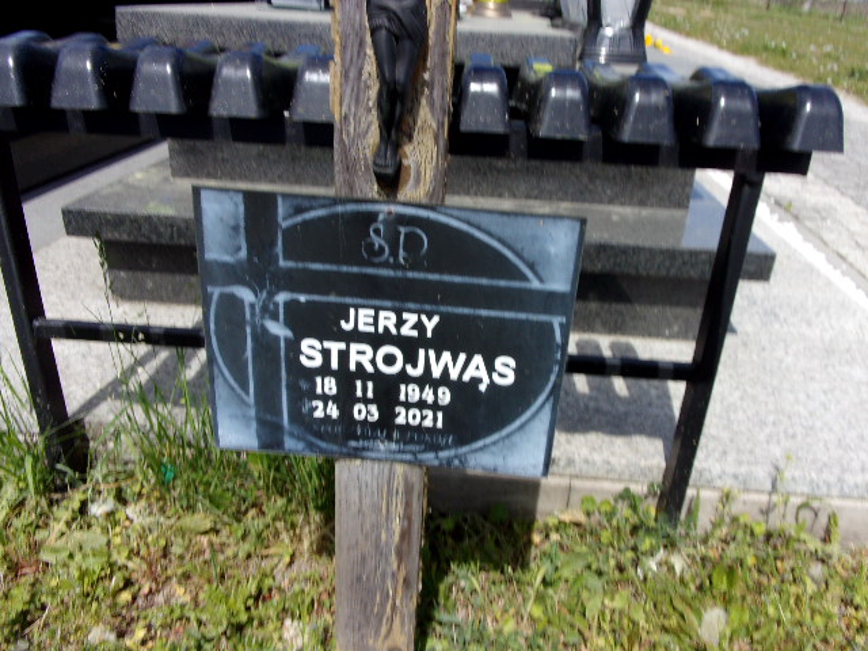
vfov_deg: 49.7
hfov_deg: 63.4
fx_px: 702
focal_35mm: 28
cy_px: 326
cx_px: 434
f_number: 10.8
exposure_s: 1/75
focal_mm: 5.1
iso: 80
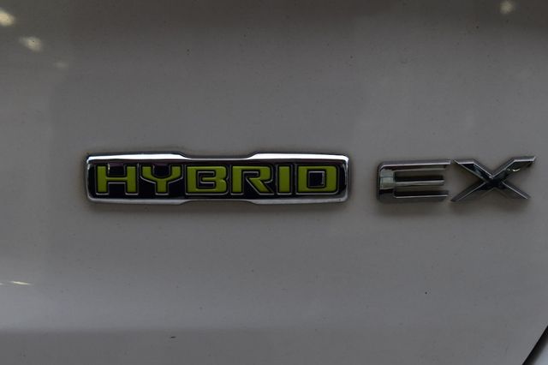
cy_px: 182
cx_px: 274
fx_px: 1255
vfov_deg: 16.5
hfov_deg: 24.6
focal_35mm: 82
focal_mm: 55
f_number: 7.1
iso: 400
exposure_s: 1/40
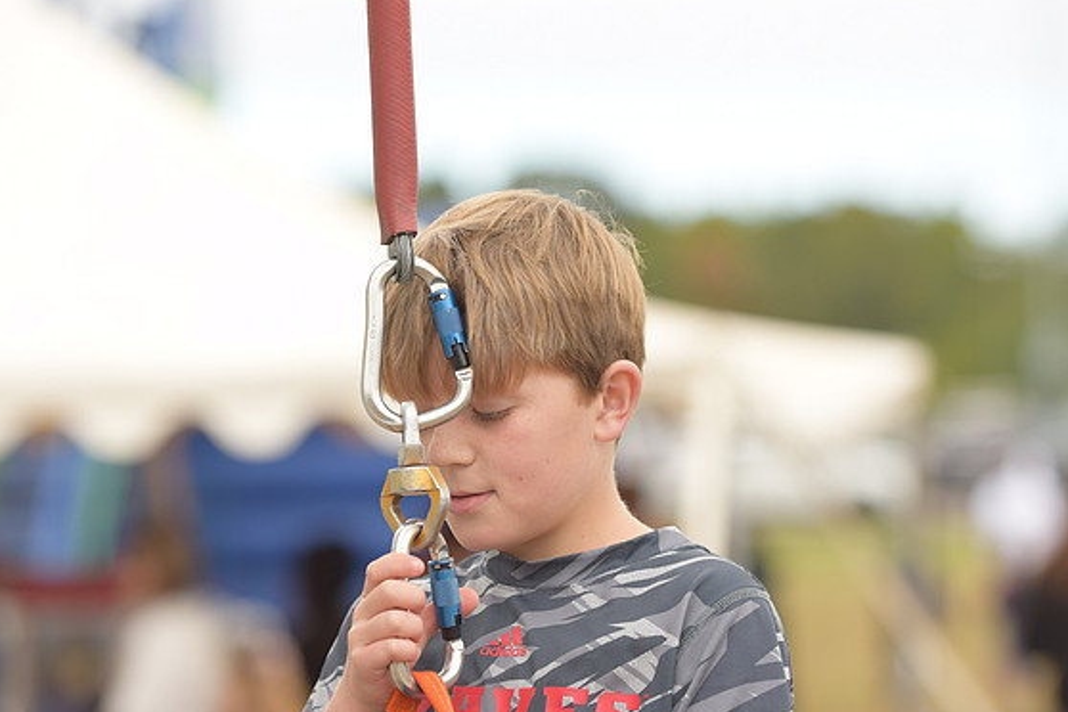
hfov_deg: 11.4
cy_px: 349
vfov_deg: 7.6
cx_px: 524
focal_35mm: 181
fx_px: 5369
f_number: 2.8
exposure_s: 1/1000
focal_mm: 116
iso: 200
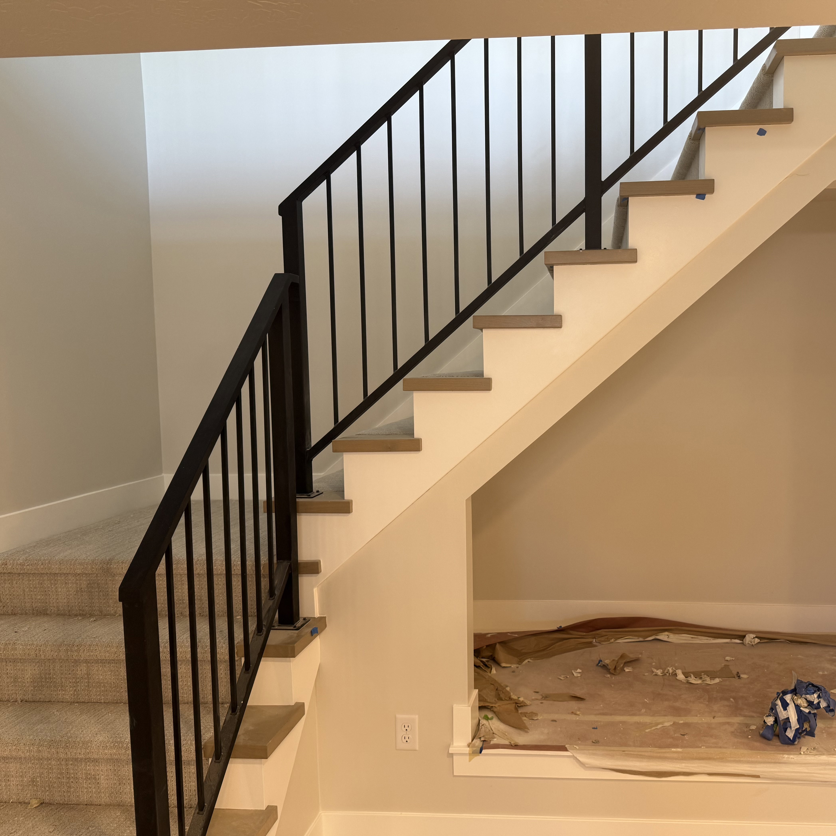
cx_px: 545
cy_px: 425
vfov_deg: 55.6
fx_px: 792
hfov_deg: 54.7
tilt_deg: -4.0
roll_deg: +0.6
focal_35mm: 29
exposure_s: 1/60
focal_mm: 6.76
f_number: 1.78
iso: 100
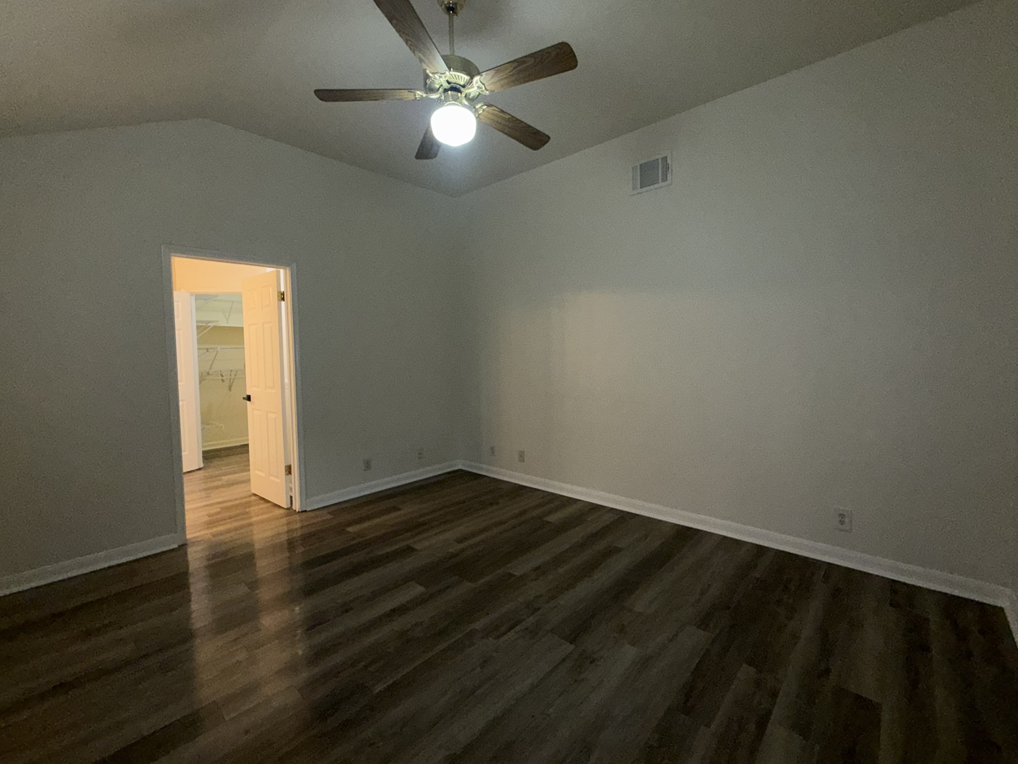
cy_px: 372
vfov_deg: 81.7
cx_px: 524
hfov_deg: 98.1
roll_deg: +0.8
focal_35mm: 15
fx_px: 441
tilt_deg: -2.5
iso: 100
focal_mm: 2.22
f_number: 2.2
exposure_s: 1/60
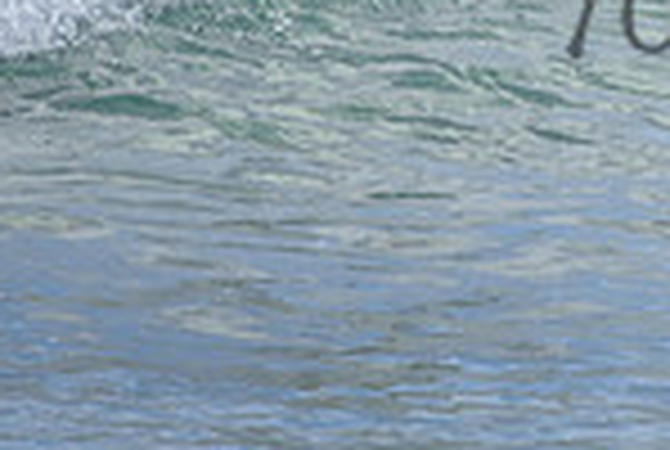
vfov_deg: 0.7
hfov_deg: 1.1
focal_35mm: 1907
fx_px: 35562
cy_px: -95
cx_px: 958
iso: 160
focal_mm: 400
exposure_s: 1/1600
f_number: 5.6
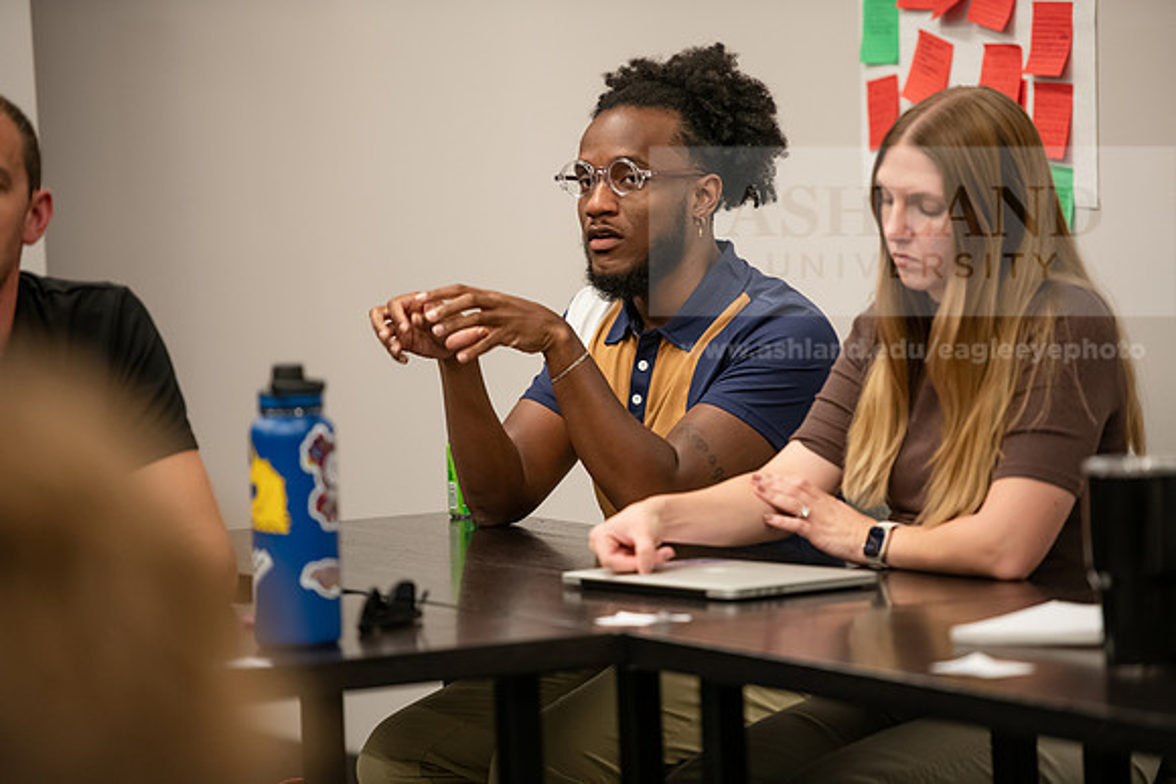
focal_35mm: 180
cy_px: 392
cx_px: 588
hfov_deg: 11.4
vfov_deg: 7.6
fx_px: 5881
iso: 1600
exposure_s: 1/200
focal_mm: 180
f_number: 2.8
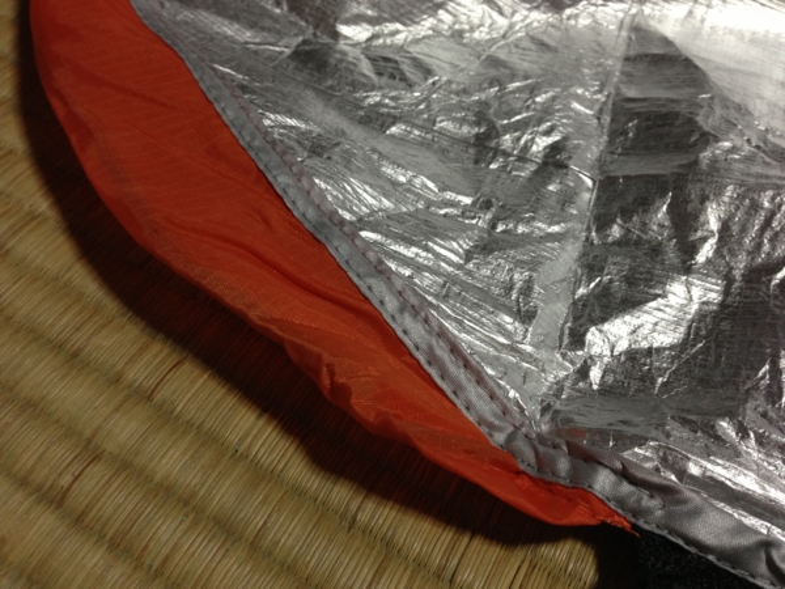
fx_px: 748
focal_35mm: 33
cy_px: 294
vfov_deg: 42.9
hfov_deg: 55.4
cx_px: 392
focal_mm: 4.13
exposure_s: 1/20
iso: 125
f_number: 2.4
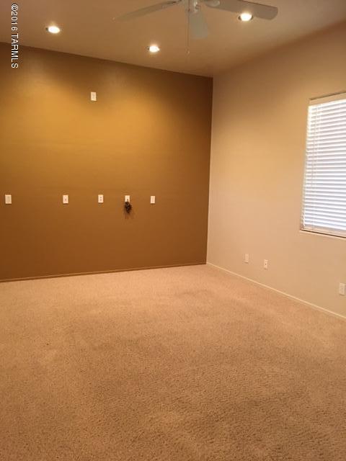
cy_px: 230
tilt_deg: -7.5
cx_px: 173
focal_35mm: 29
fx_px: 386
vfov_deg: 61.7
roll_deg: -2.1
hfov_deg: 48.2
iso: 125
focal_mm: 4.15
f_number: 2.2
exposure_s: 1/15
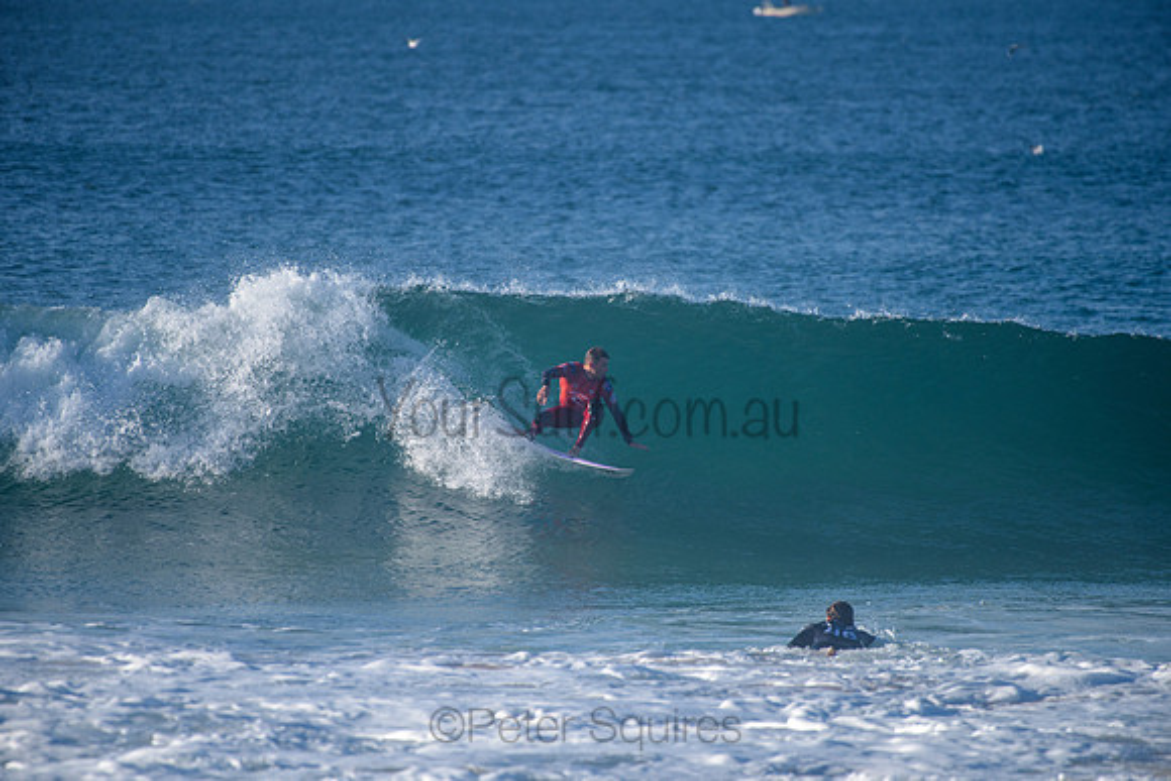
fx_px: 16831
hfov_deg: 4.0
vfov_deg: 2.7
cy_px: 390
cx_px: 586
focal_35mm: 517
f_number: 5.6
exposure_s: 1/2000
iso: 280
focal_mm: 500
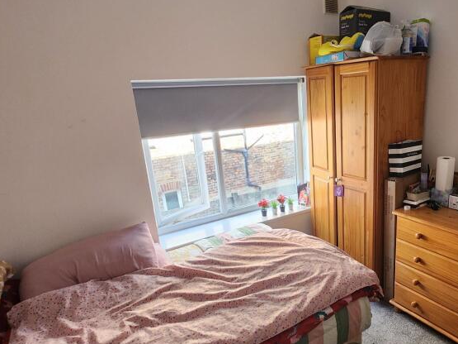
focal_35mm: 24
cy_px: 196
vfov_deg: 56.6
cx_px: 297
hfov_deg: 70.0
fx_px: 317
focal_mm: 1.74
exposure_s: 1/50
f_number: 2.2
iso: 125
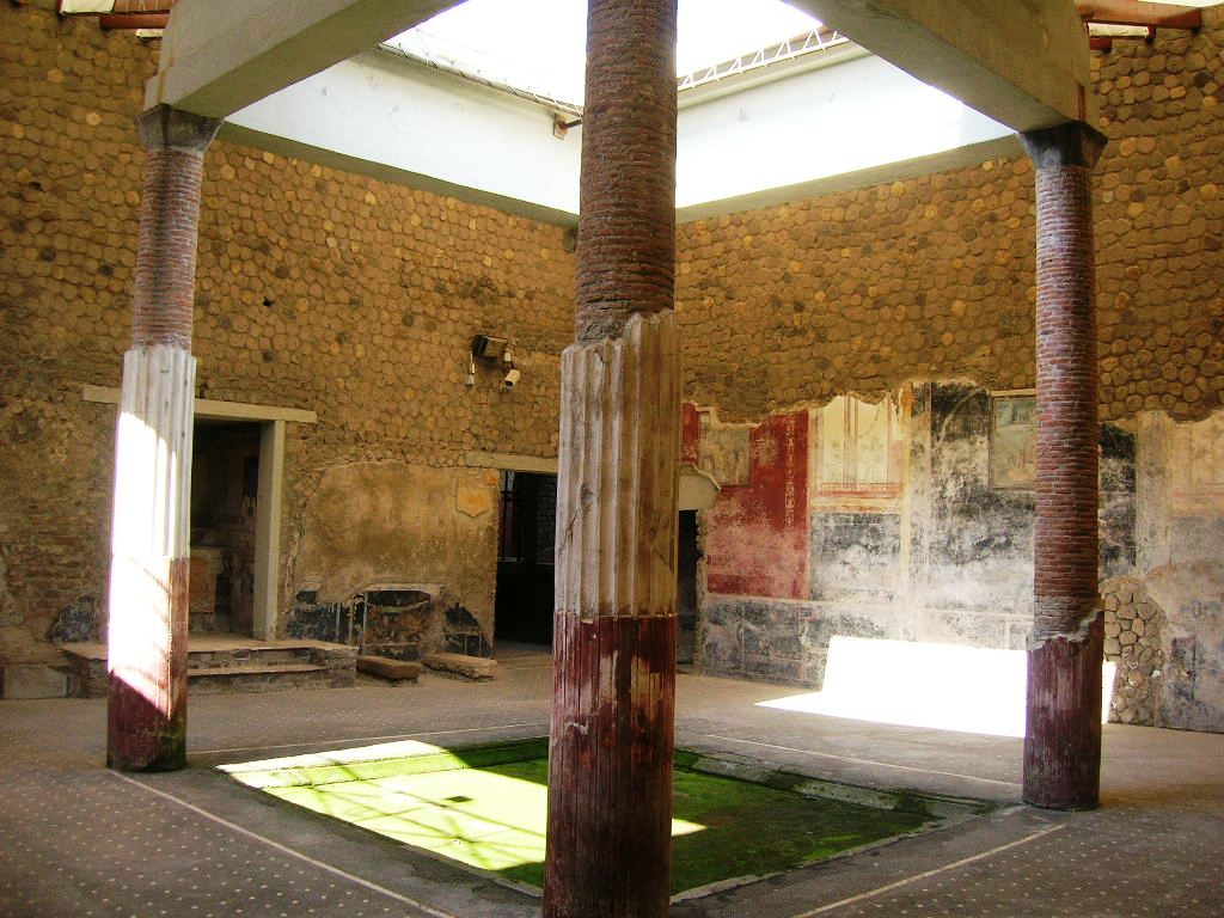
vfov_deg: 41.8
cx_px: 612
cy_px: 459
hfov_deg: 54.0
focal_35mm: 34
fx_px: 1202
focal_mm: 5.7
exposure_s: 1/75
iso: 50
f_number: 2.9
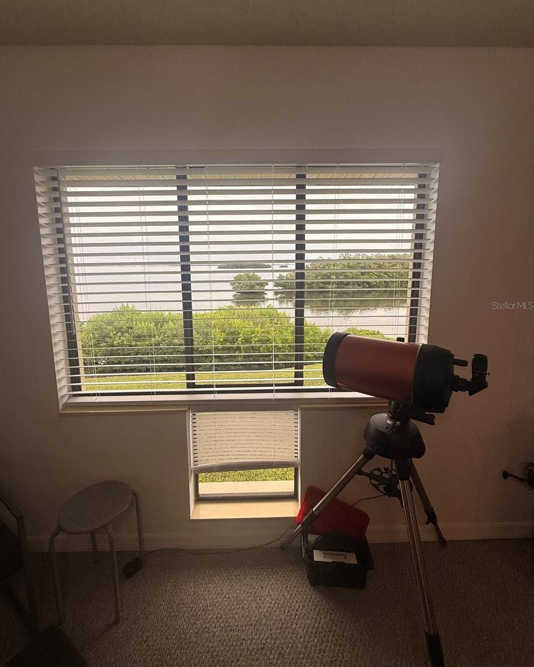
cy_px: 305
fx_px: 296
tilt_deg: -6.8
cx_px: 261
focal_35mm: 15
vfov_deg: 96.6
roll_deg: +0.8
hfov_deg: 84.0
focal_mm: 2.22
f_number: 2.2
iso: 50
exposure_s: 1/188
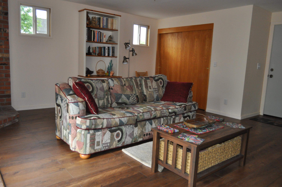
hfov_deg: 67.4
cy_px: 94
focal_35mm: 27
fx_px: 211
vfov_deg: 47.8
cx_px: 141
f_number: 3.5
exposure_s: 1/100
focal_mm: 18
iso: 800
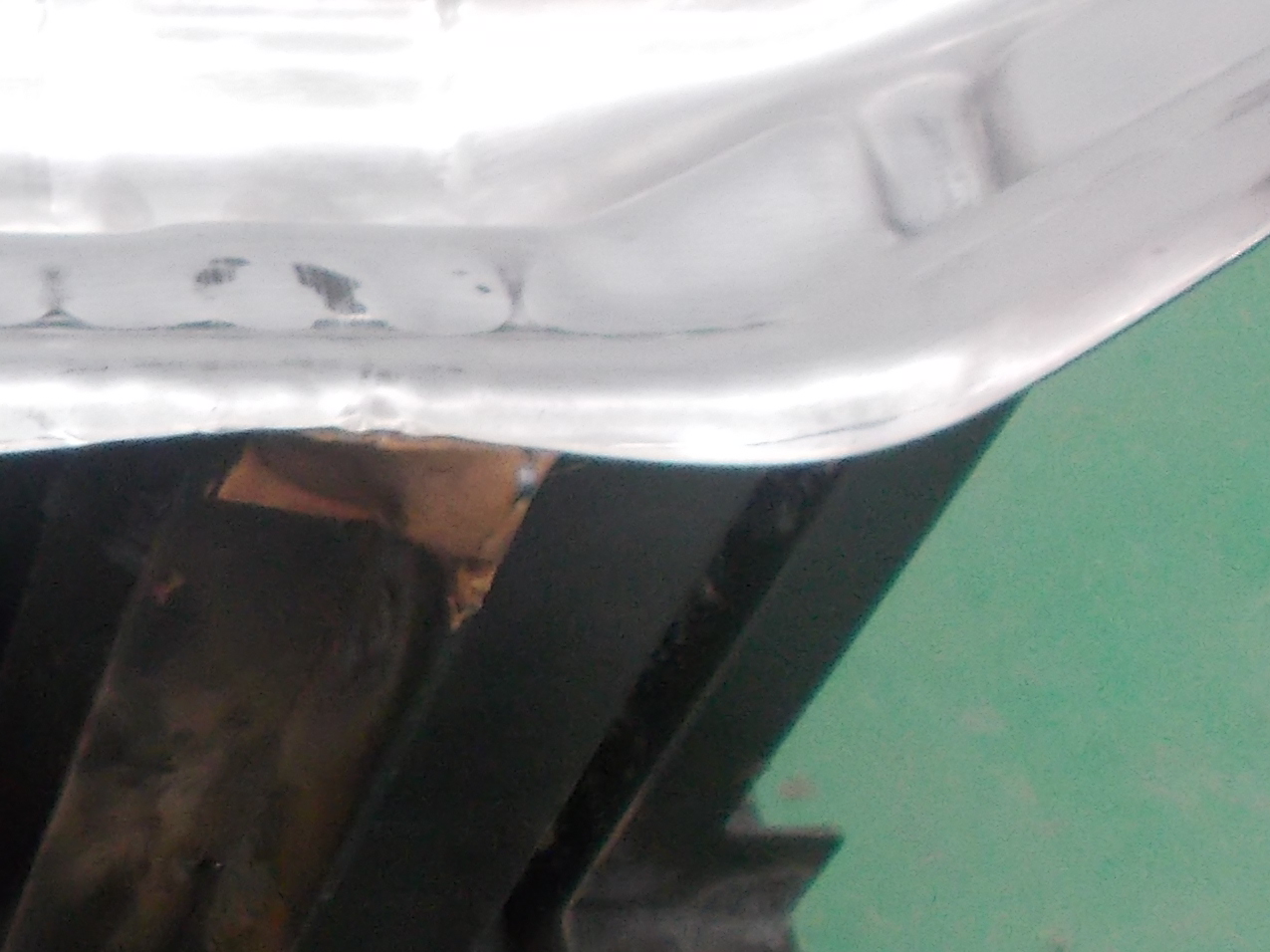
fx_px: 3448
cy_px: 644
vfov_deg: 15.7
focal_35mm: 94
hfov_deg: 18.5
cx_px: -630
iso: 200
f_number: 3.2
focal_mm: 4.6
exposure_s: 1/13
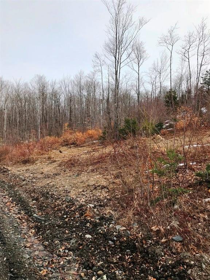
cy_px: 140
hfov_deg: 49.7
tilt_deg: +0.3
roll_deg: -1.0
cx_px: 105
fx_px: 226
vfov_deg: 63.4
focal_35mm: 28
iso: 20
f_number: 1.8
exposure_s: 1/2457
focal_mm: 3.99
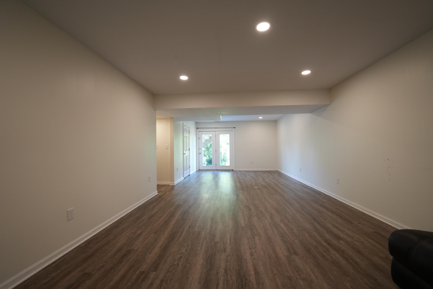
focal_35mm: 14
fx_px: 168
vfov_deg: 81.2
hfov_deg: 104.3
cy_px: 144
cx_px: 216
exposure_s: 1/160
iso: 1600
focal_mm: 14
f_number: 4
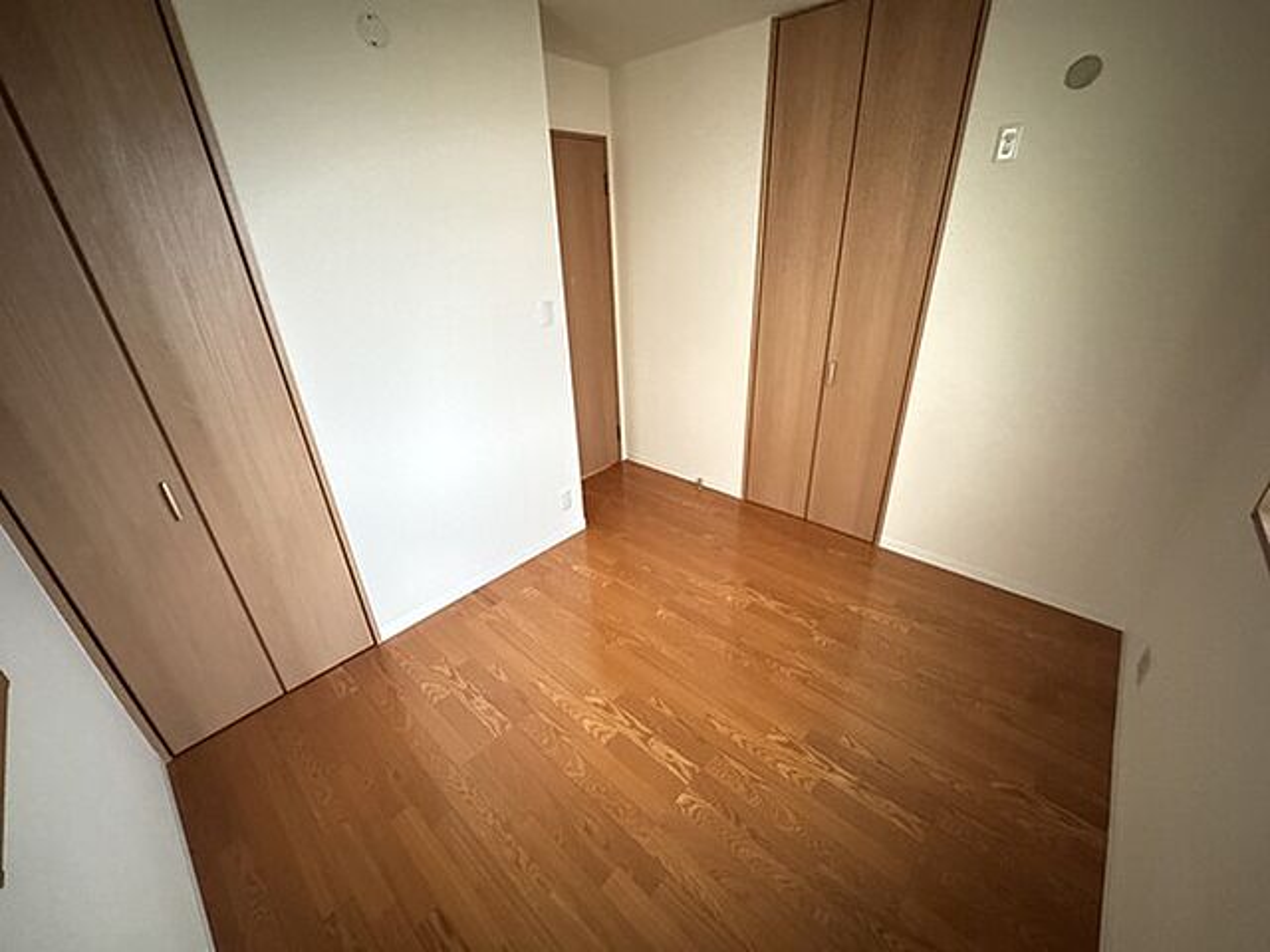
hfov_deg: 102.1
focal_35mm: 14
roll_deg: +2.4
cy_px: 476
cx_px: 635
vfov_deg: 85.7
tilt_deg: -24.5
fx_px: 514
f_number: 2.2
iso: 2500
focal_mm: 2.22
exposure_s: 1/30
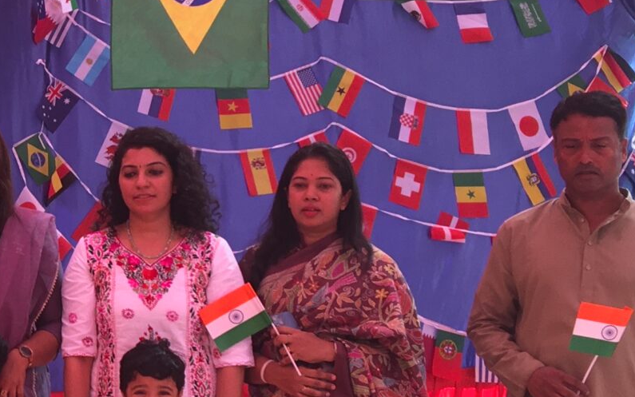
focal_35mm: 99
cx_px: -212
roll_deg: -0.3
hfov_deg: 19.2
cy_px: 225
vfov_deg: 13.2
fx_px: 1713
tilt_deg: -1.9
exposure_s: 1/120
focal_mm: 4.15
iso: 32
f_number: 2.2
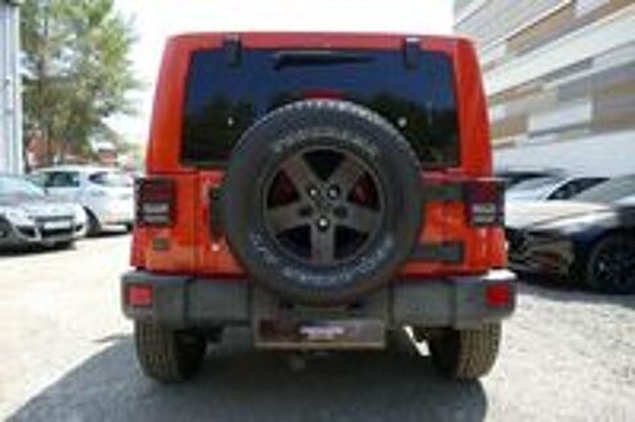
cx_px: 318
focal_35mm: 25
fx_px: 441
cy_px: 211
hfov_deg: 71.6
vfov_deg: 51.2
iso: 125
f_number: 2.8
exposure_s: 1/500
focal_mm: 9.12
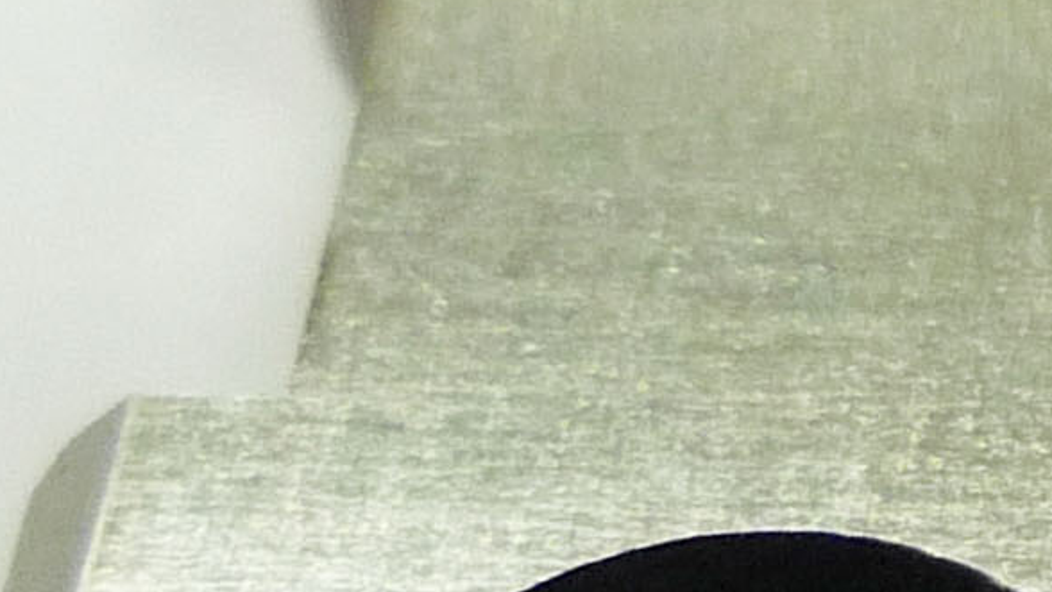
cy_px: 522
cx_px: 1981
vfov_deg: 7.2
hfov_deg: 11.6
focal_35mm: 169
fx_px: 4715
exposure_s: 1/30
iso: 160
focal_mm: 4.4
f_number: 2.8
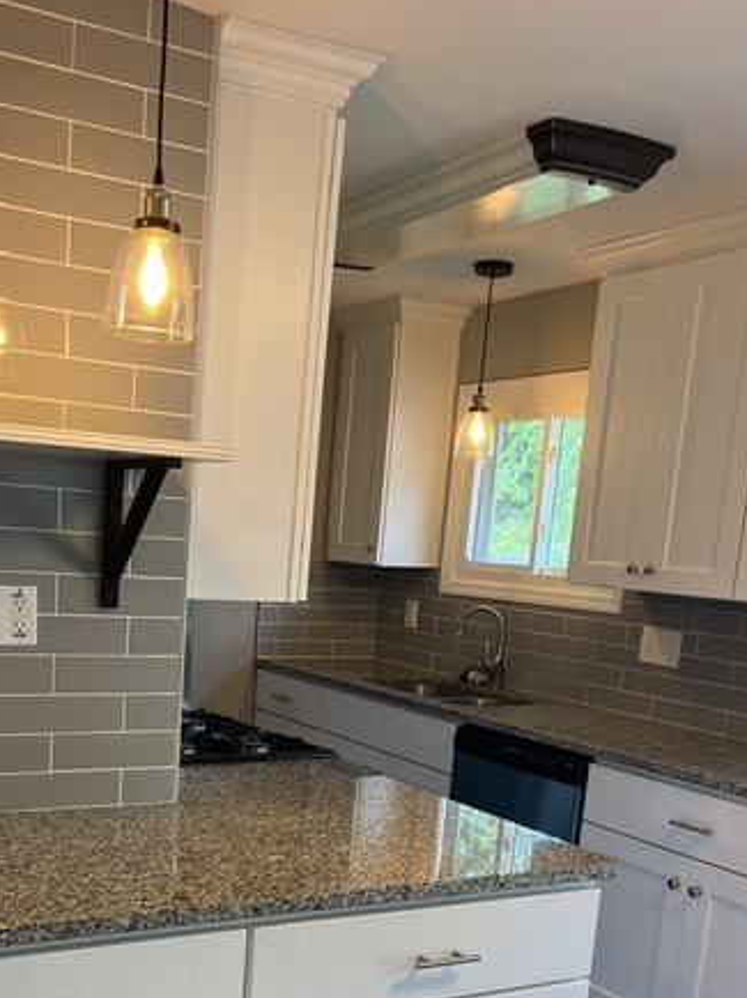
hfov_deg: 35.3
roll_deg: -4.2
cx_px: 207
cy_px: 758
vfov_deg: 45.1
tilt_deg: -13.5
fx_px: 1152
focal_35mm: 40
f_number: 1.5
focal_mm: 5.7
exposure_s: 1/120
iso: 125
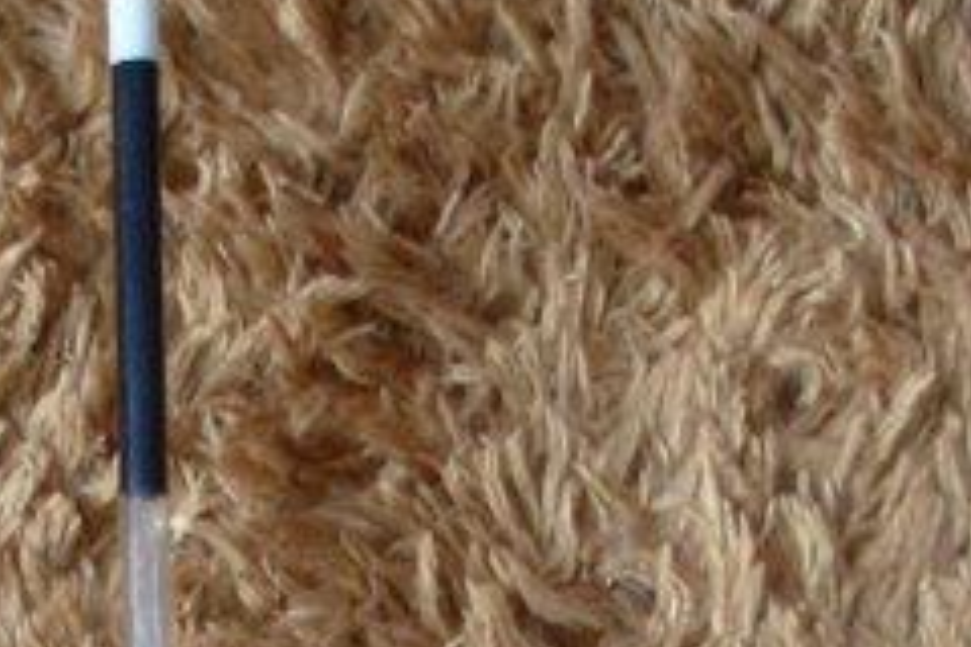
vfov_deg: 9.9
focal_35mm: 132
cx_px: 121
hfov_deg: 15.4
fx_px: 3560
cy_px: 1144
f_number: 2.9
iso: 141
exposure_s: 1/32
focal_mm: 6.3
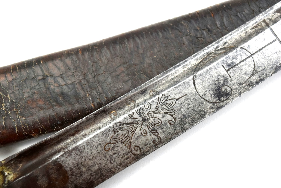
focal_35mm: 82
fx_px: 644
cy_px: 94
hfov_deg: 24.6
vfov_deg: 16.6
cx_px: 140
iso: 1600
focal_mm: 55
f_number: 5.6
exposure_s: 1/2500
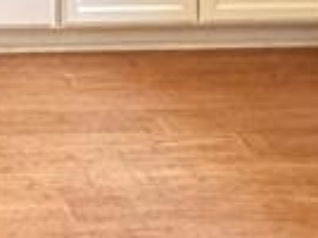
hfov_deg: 16.1
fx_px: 981
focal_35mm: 107
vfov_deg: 11.5
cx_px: -221
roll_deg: +0.3
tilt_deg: -0.9
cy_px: -326
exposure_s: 1/40
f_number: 2.2
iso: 1000
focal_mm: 2.22
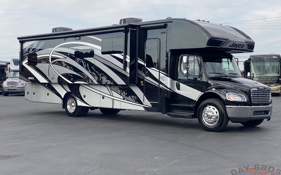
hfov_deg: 36.3
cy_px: 88
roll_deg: +1.5
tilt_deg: -0.8
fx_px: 429
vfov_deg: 23.1
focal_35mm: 56
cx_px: 140
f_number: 2
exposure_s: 1/1020
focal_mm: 6
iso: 20
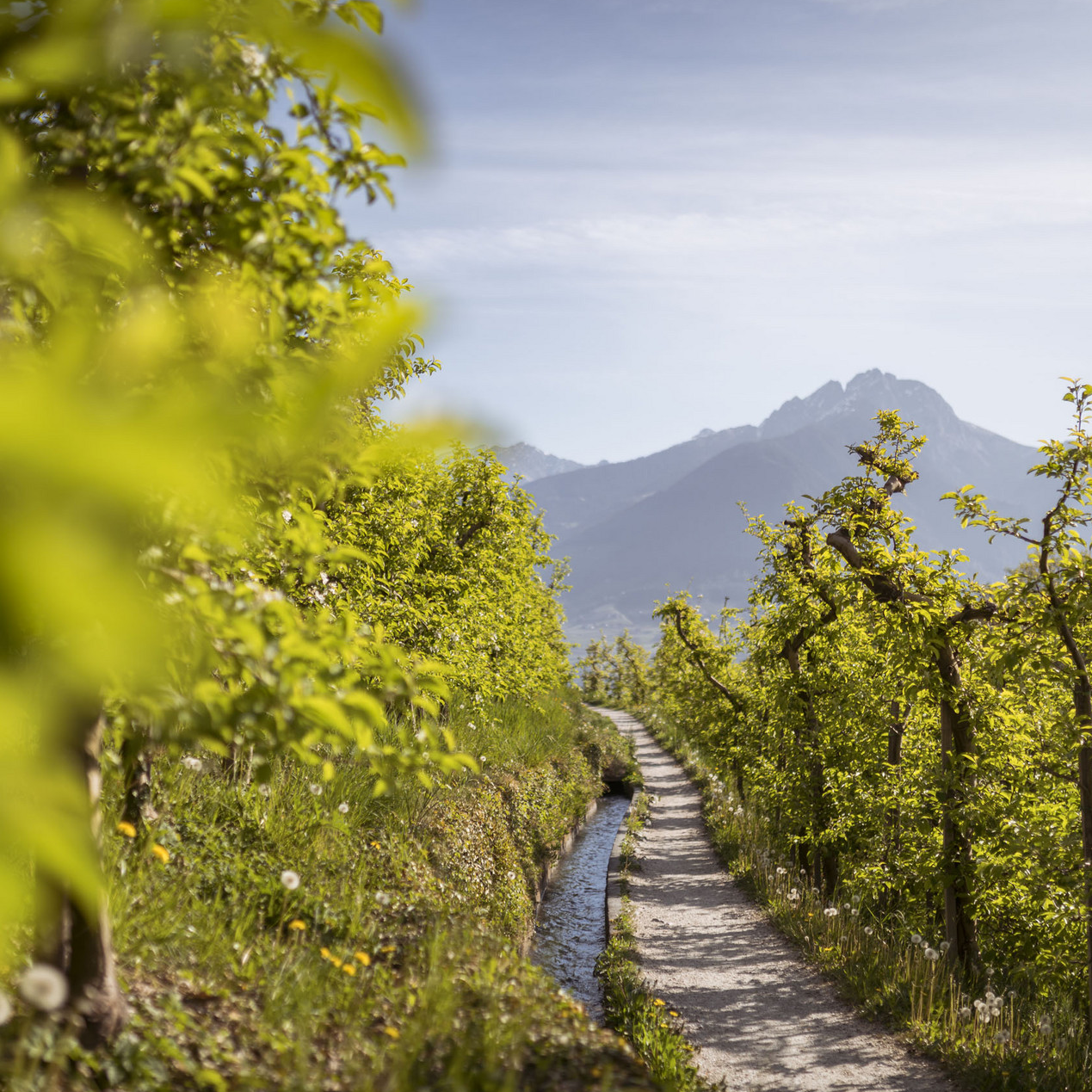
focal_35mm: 45
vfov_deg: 37.6
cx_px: 523
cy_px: 545
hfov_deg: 37.5
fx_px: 1606
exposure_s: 1/6400
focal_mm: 35
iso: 100
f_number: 1.4
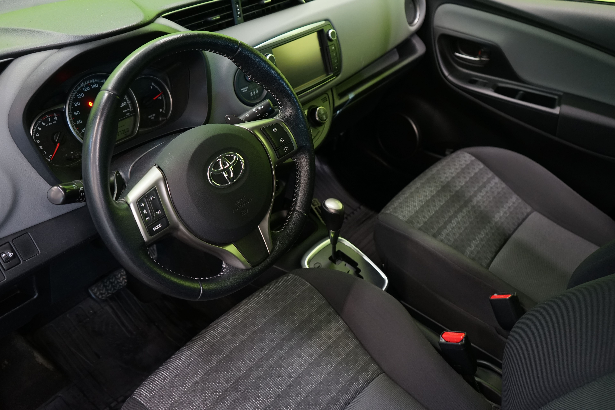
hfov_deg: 60.3
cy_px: 205
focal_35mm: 31
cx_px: 308
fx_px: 530
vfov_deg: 42.3
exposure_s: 1/20
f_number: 5
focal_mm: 31
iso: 1250
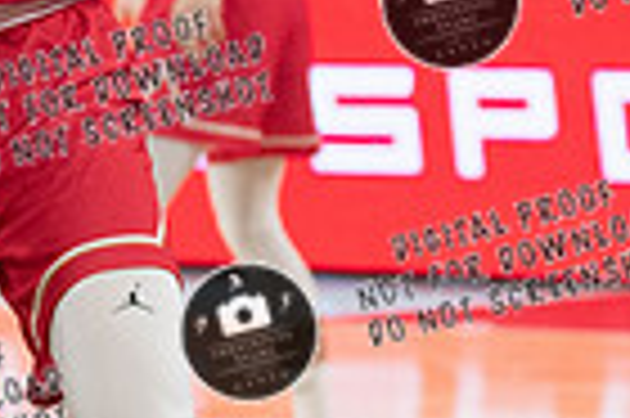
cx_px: -170
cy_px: -310
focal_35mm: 359
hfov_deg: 5.7
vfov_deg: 3.8
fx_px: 6275
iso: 1600
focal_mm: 70
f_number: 3.2
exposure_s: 1/1000
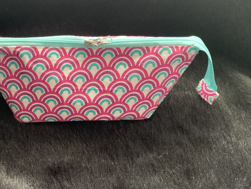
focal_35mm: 41
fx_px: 297
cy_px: 76
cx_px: 69
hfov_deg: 44.5
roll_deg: -0.9
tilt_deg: -42.3
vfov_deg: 35.0
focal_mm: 4.25
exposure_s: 1/30
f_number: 1.8
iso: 640
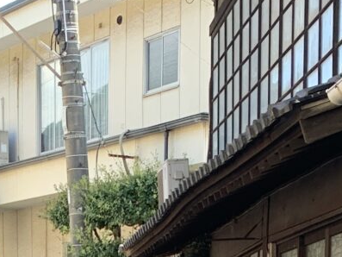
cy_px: 614
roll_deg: +1.4
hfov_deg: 15.0
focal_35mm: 131
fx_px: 1295
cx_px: 81
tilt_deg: -11.5
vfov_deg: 9.9
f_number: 1.8
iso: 25
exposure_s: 1/122
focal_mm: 4.25
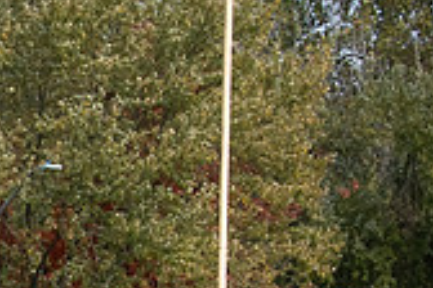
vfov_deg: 3.7
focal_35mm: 372
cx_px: -278
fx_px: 4474
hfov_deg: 5.5
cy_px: 524
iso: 400
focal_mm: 56
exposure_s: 1/2000
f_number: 11
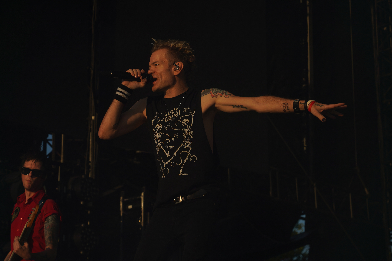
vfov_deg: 13.0
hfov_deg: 19.5
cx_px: 196
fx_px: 1143
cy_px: 130
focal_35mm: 105
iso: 100
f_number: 8
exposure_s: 1/500
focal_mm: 105
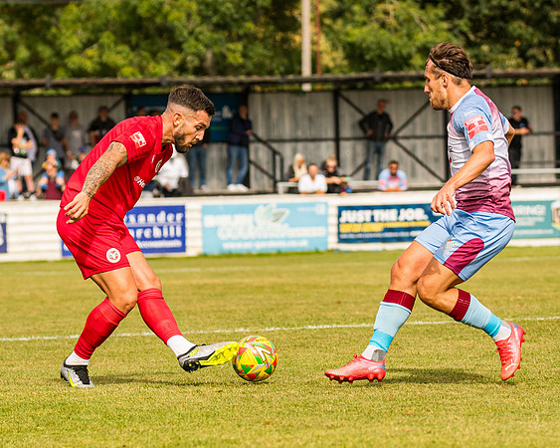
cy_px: 216
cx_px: 209
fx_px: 5157
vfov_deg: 5.0
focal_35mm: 311
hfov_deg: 6.2
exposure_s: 1/5000
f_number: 4
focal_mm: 140
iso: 640
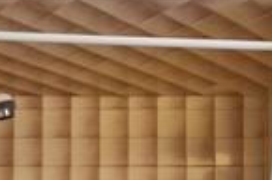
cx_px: 128
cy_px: 326
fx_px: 641
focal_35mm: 85
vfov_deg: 14.1
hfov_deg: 24.0
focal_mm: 8
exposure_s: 1/20
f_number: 4
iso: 200
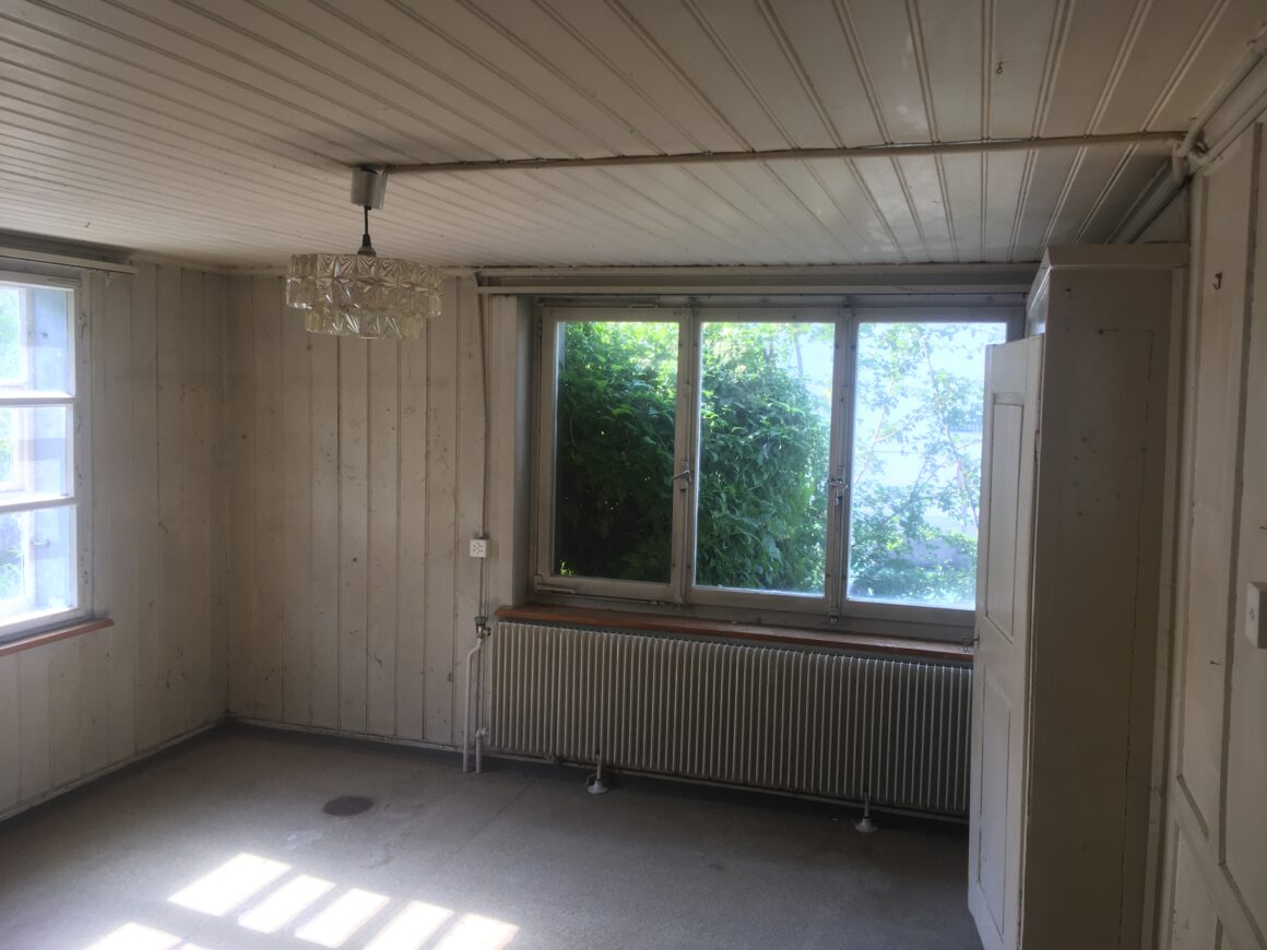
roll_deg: -1.7
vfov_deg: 48.2
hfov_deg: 61.7
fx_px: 1061
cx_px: 634
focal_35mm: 29
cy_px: 475
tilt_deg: -8.7
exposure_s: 1/50
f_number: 2.2
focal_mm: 4.15
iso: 25
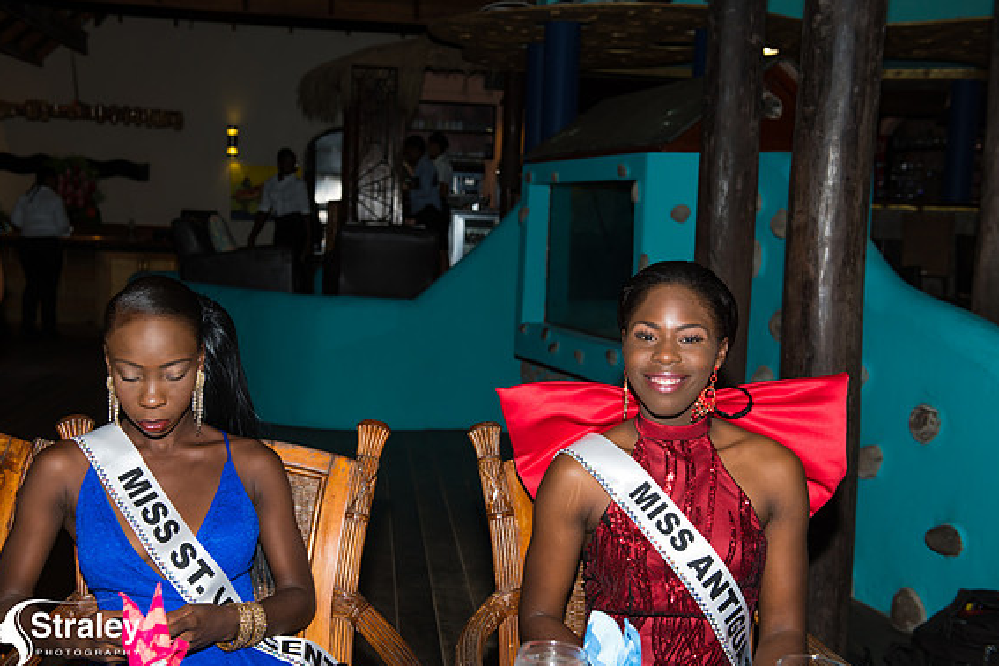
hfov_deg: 43.6
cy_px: 337
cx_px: 493
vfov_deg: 29.9
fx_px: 1249
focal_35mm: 45
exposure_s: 1/100
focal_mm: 44
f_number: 5.6
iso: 400
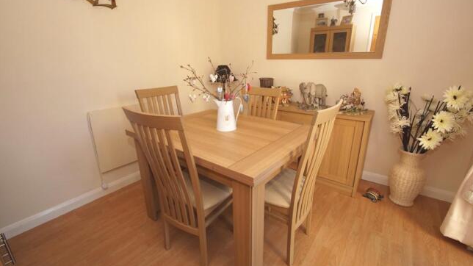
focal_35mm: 16
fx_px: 201
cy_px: 129
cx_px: 240
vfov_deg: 67.0
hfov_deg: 99.4
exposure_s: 1/60
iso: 400
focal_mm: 10
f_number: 5.6
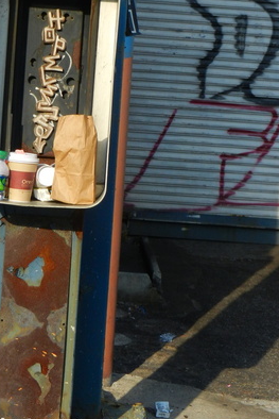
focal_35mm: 94
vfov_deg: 21.5
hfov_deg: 14.6
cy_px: 118
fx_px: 1092
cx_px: 108
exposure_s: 1/640
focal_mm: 10.9
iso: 160
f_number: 4.5
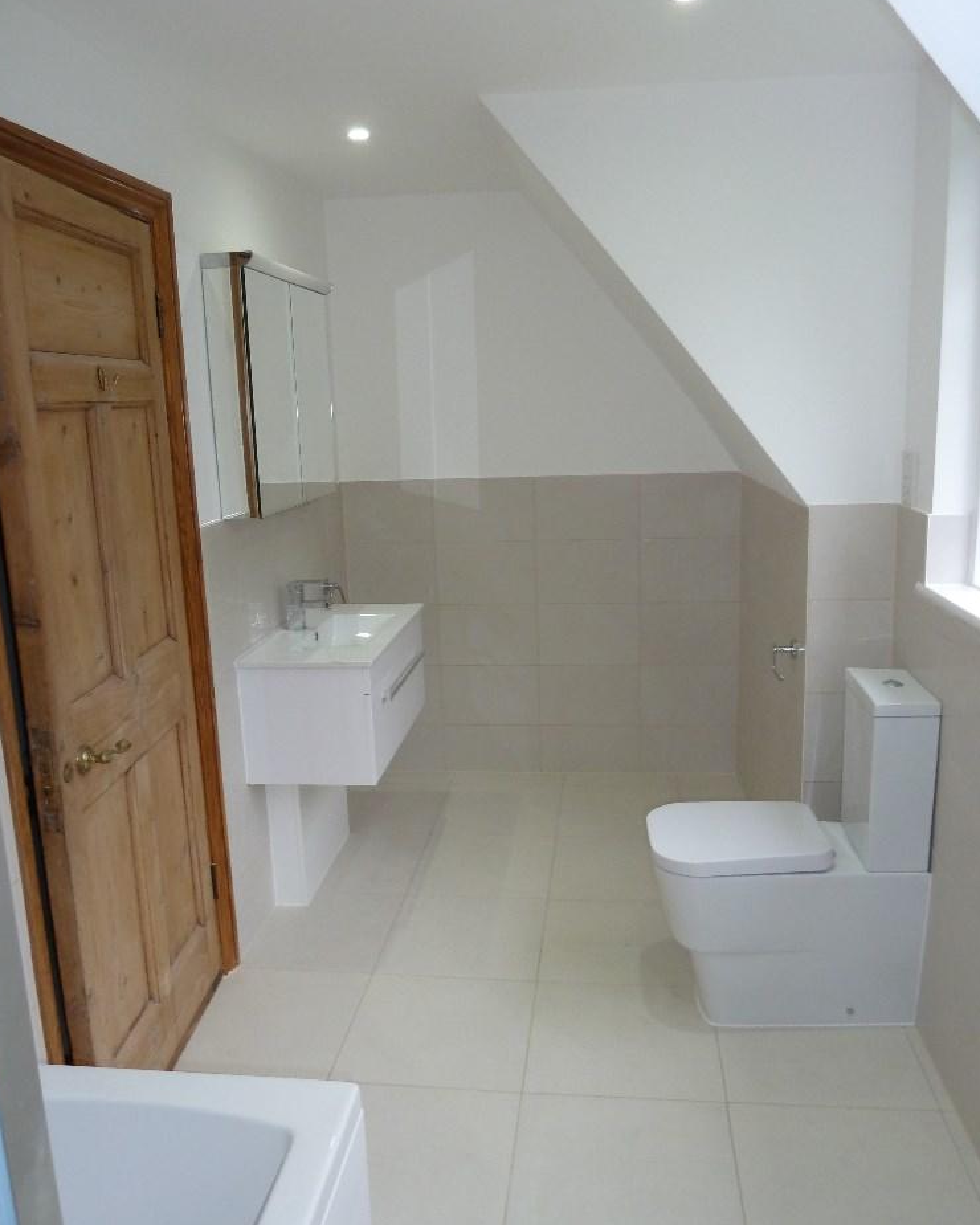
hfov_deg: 53.2
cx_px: 477
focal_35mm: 27
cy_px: 603
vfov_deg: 64.1
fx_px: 979
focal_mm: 4.1
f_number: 3.3
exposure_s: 1/30
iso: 200
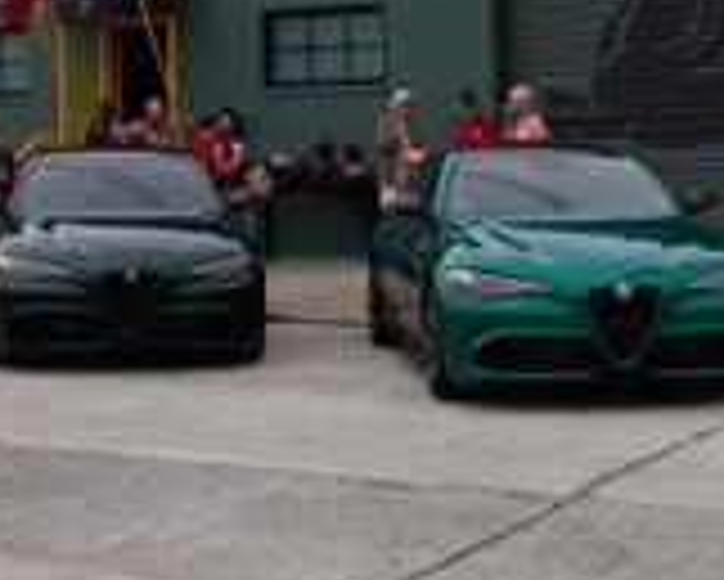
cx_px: 319
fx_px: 1801
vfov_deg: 17.9
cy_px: 0
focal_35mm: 84
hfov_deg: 22.7
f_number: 5
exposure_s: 1/400
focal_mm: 16
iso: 100
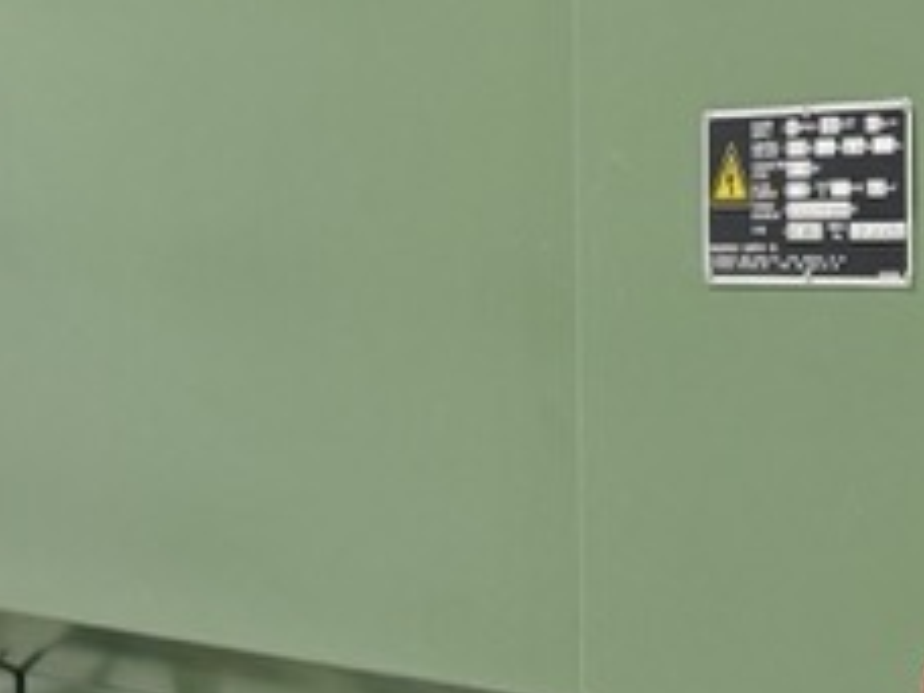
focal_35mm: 135
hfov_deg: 14.4
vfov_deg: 10.9
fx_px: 3604
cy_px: 677
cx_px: 871
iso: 160
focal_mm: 6.76
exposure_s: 1/120
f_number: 1.78
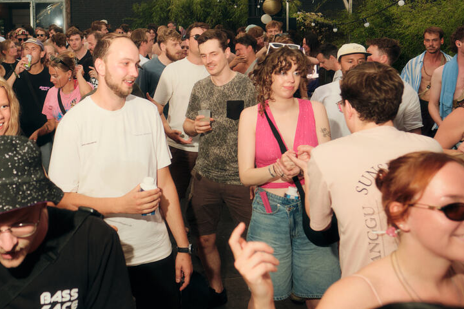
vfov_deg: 33.0
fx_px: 516
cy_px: 90
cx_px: 131
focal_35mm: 40
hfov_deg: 47.1
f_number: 2.8
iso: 640
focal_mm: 16
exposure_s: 1/180
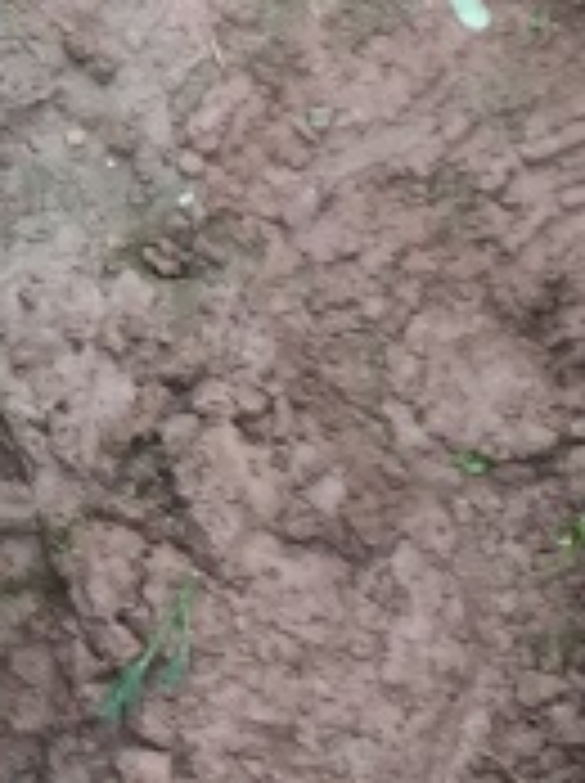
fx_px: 4021
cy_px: 151
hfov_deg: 7.6
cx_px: -972
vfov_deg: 11.1
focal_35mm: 178
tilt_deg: -75.9
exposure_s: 1/50
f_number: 2.2
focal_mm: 4.15
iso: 40
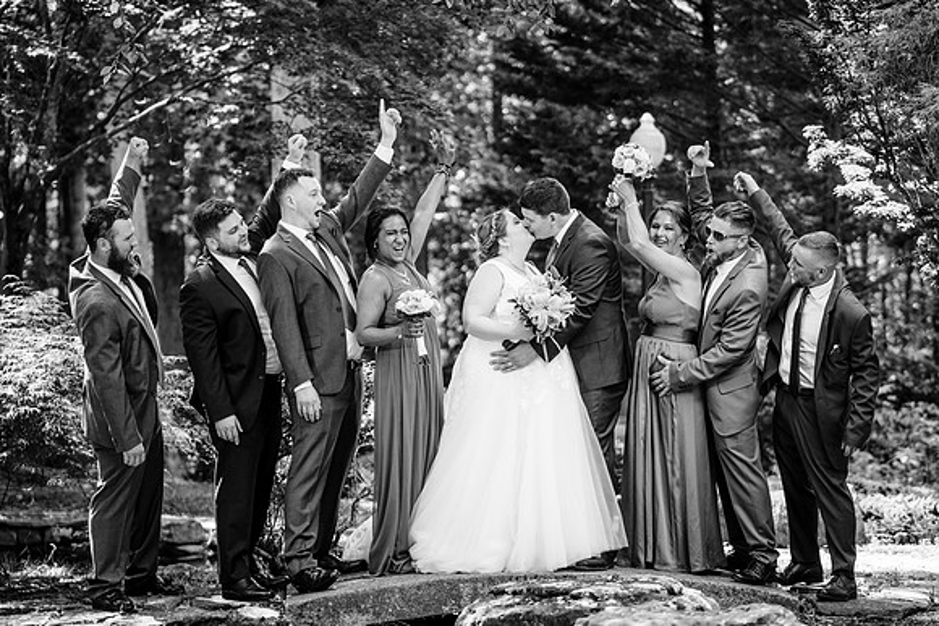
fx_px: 2527
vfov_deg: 14.1
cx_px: 483
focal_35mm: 97
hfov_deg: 21.0
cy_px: 299
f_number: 2.8
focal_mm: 92
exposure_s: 1/200
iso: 200
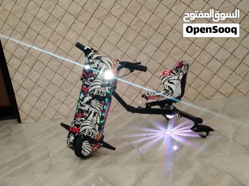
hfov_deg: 40.4
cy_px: 93
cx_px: 124
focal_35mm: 47
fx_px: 338
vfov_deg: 30.9
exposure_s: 1/33.3
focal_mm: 5.25
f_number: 1.75
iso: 1897
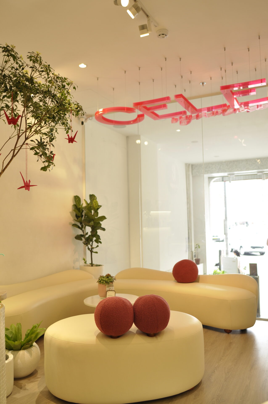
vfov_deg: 62.0
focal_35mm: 30
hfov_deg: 43.5
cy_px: 202
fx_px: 336
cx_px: 134
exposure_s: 1/160
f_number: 2
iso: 200
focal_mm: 20
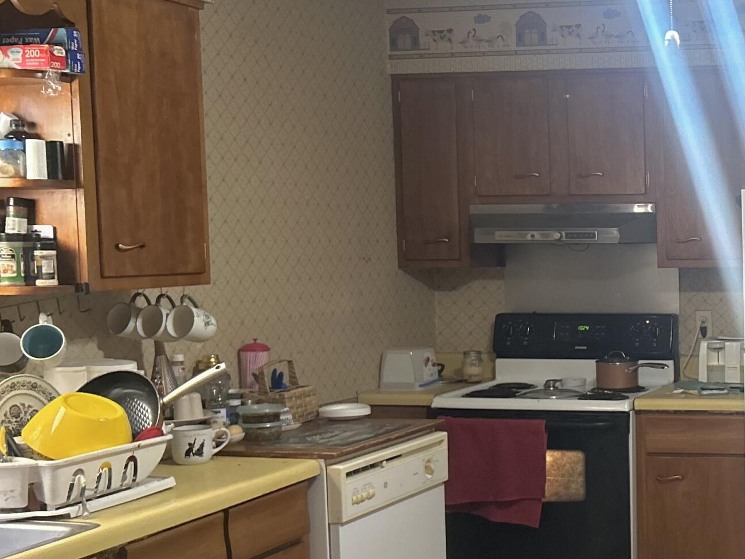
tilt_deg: -4.3
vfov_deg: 24.4
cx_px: 824
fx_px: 1291
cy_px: 331
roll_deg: +0.8
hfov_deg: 29.0
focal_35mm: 60
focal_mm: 5.7
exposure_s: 1/60
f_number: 1.5
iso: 400
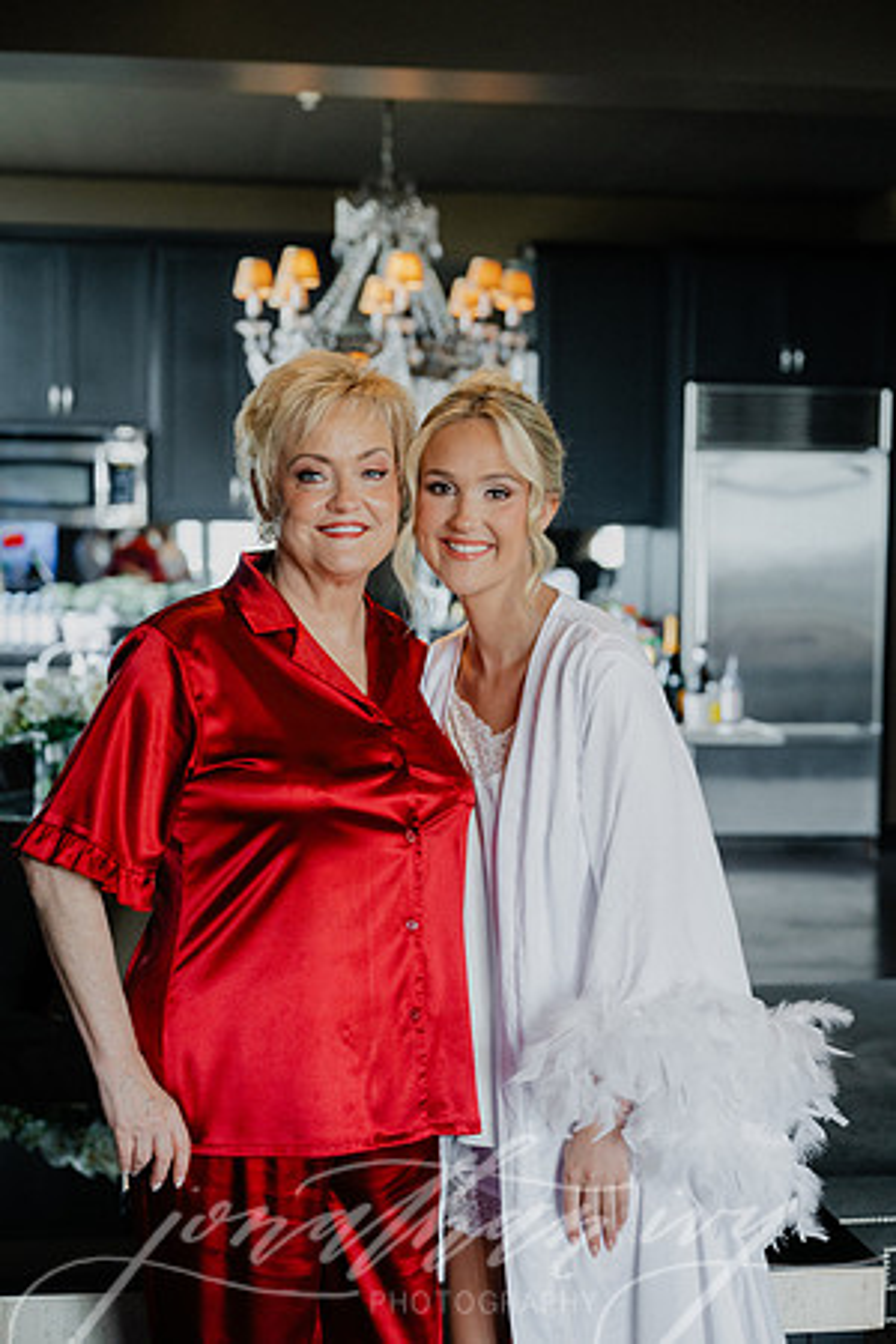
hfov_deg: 21.6
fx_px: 2352
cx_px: 448
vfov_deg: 31.9
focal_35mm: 63
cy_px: 672
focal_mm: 63
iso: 1100
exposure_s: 1/250
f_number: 3.5
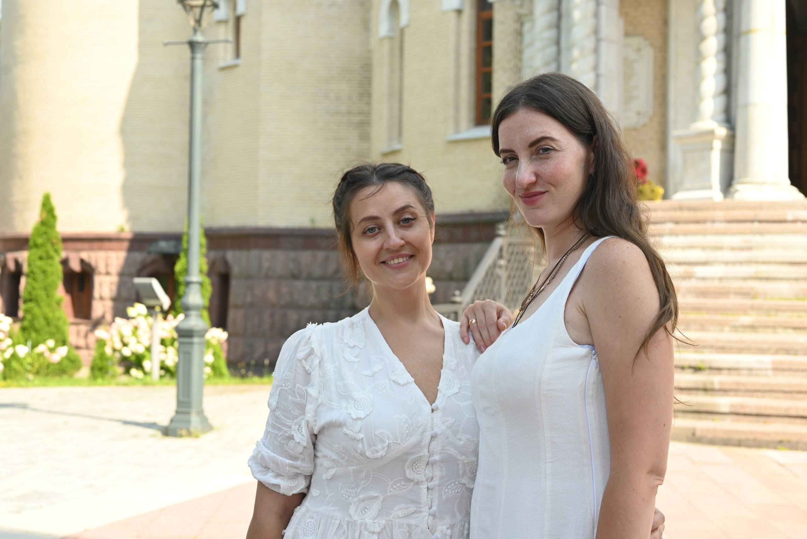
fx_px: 1121
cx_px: 404
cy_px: 270
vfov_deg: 27.0
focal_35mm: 50
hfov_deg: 39.6
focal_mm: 50
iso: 160
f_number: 5.6
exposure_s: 1/250
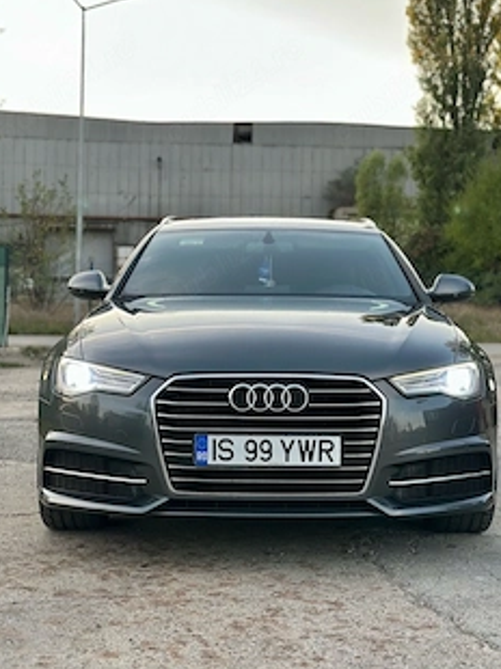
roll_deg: -1.1
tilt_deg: +1.1
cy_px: 285
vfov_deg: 31.2
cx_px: 276
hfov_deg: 23.6
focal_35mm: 62
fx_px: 1198
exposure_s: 1/351
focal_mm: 6.86
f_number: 1.78
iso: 100
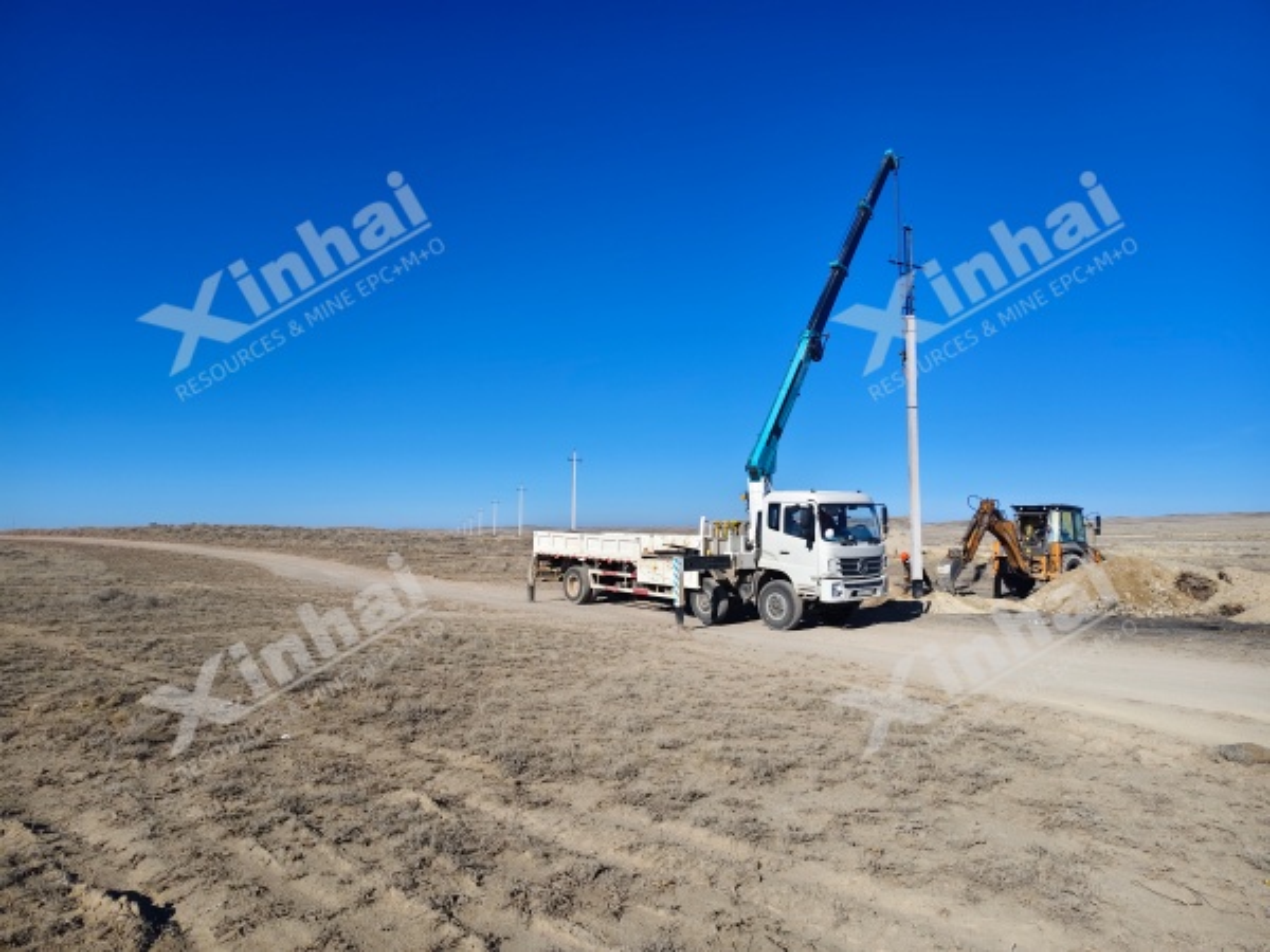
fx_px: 844
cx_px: 635
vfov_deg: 58.9
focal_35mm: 23
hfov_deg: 73.9
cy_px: 476
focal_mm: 5.56
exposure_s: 1/2008
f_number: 1.88
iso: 50
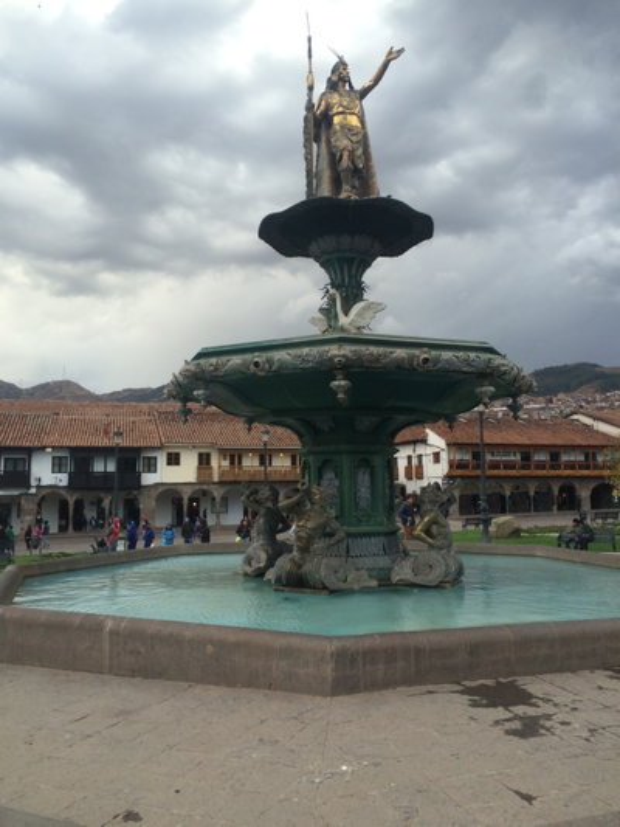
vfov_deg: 61.6
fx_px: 692
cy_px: 414
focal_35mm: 29
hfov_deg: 48.2
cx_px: 310
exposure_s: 1/432
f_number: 2.2
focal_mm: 4.15
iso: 32
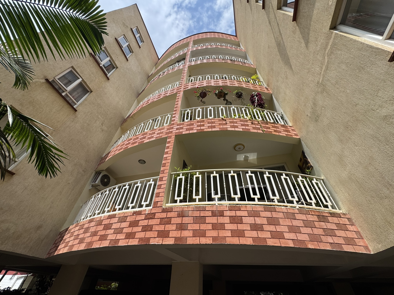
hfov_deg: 102.1
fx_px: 159
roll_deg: -1.7
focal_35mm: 14
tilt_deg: +44.0
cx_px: 197
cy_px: 148
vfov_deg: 85.7
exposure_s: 1/2273
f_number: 2.2
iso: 50
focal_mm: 2.22
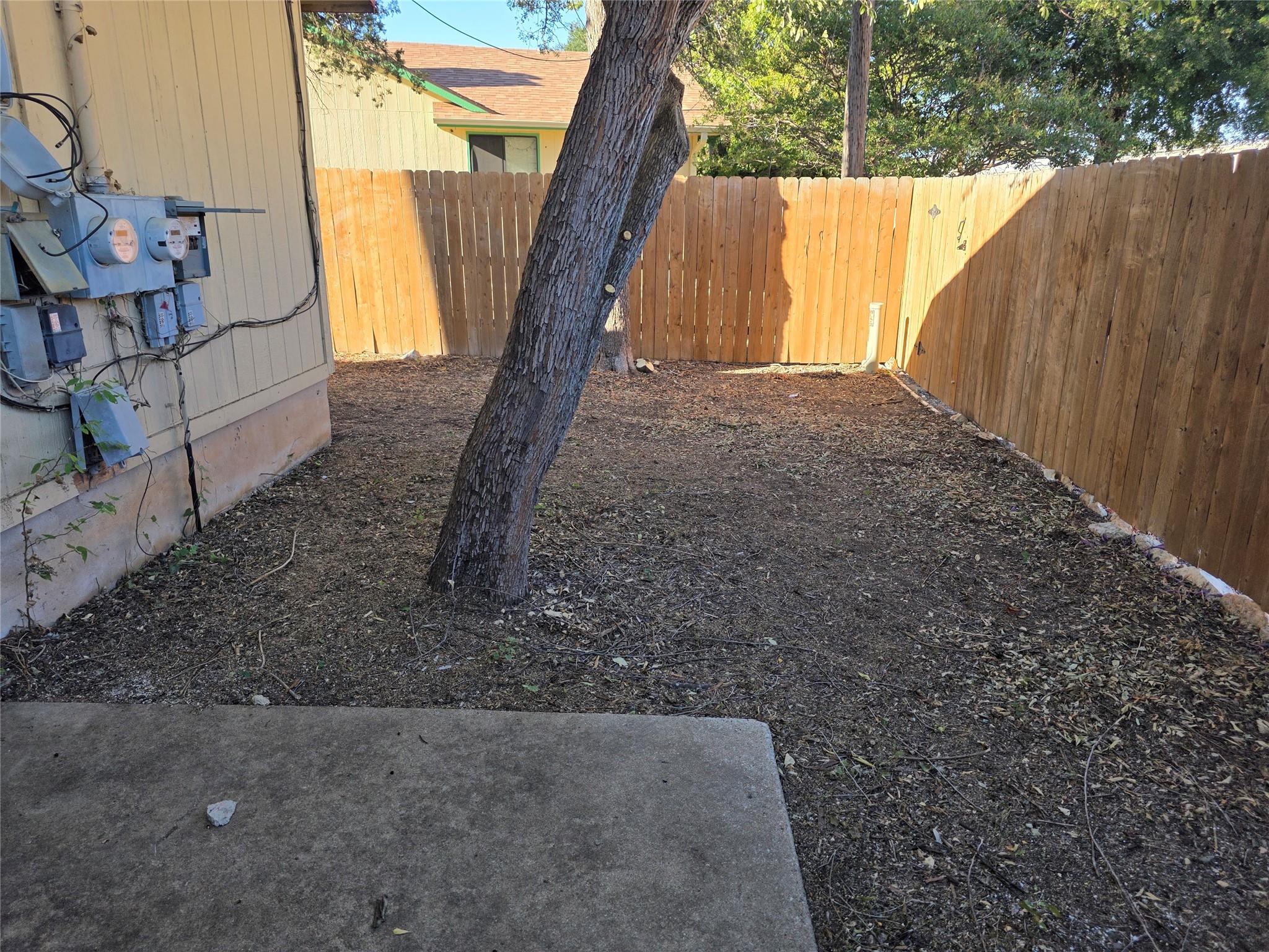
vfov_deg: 58.9
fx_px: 843
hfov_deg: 73.9
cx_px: 634
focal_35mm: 23
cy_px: 476
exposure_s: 1/359
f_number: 1.7
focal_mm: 6.3
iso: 32
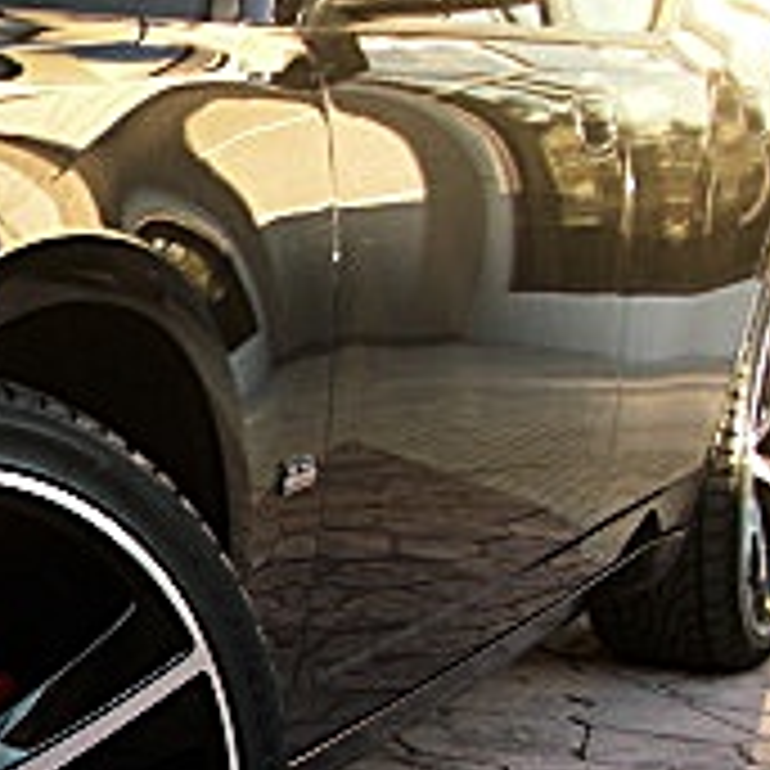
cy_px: 599
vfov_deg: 14.6
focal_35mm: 119
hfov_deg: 13.4
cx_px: -536
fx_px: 2995
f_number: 2.8
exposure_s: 1/60
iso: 50
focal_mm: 6.3
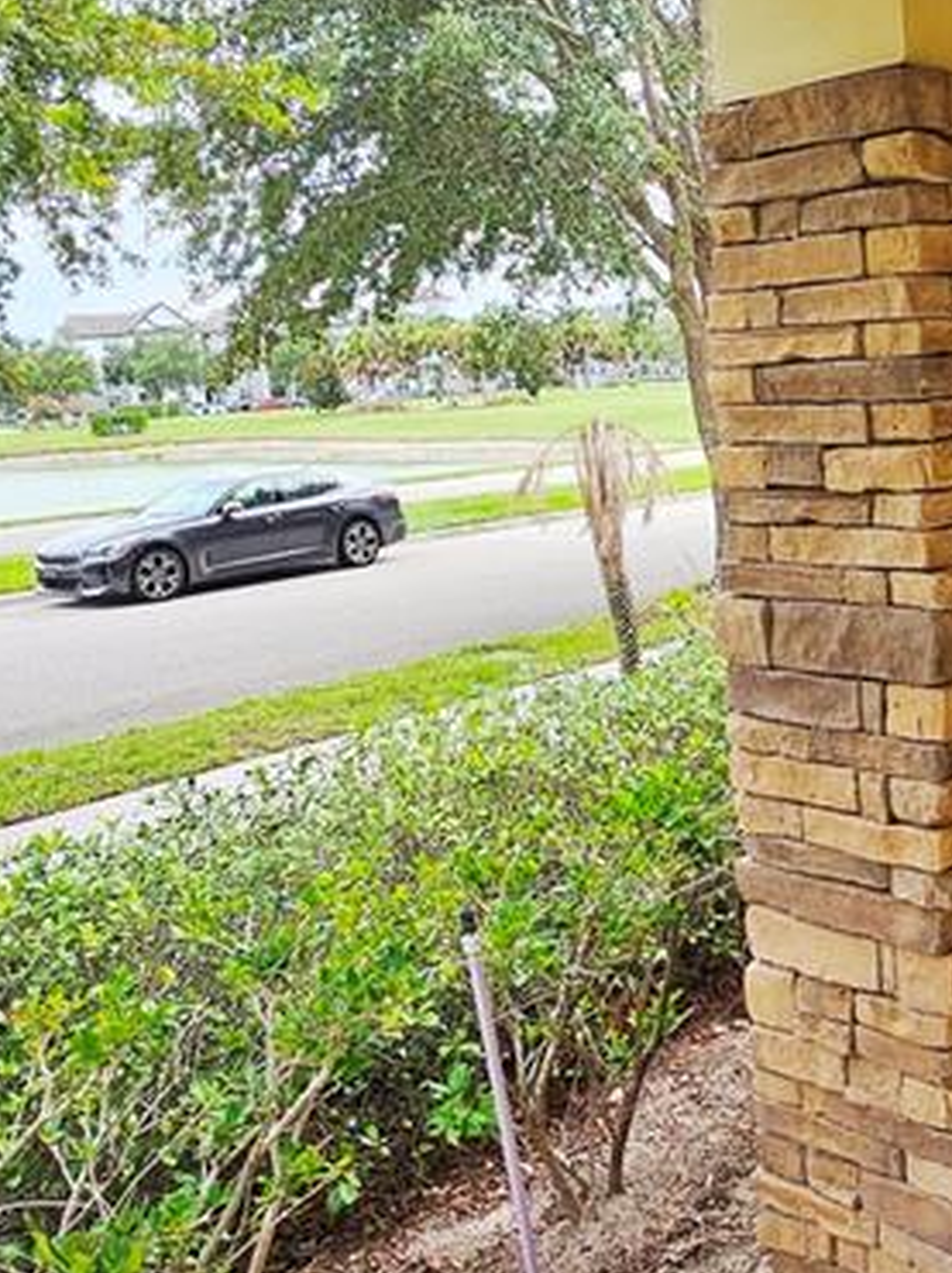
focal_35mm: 36
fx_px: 1322
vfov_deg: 50.7
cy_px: 461
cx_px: 701
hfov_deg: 38.7
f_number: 2.2
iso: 50
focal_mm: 2.2
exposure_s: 1/425
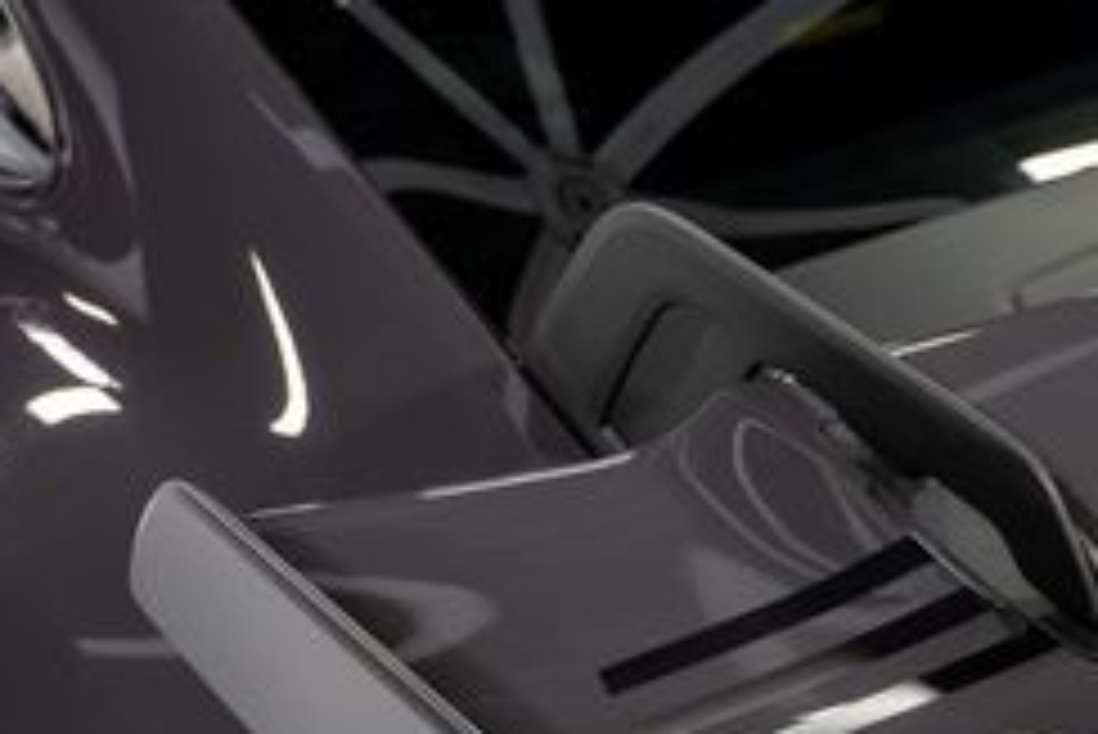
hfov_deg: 28.9
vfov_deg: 21.6
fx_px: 1923
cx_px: 1206
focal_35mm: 63
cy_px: 457
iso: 800
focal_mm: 24
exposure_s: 1/60
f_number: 4
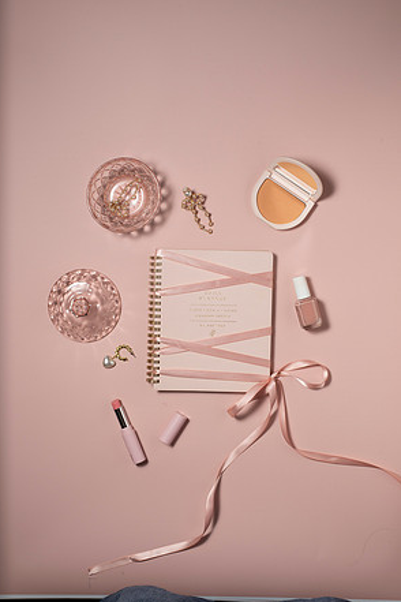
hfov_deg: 26.5
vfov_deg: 38.9
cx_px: 198
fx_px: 852
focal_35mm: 51
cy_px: 306
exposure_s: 1/250
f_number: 13
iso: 200
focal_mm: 50
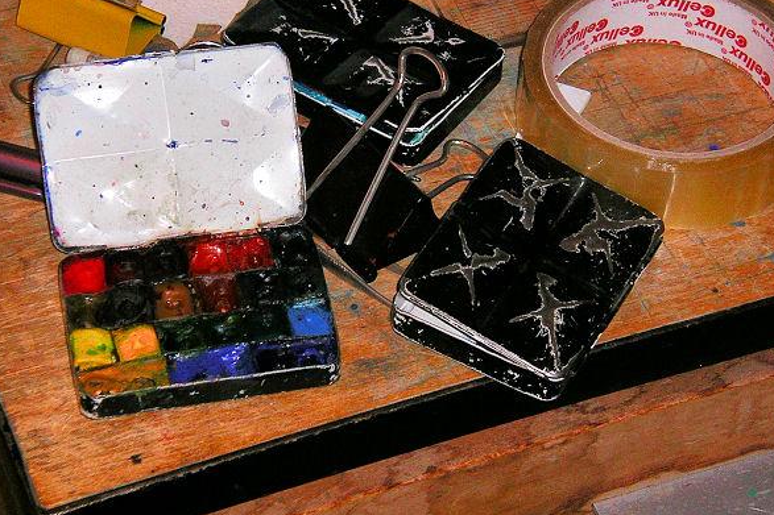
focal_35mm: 118
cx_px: 409
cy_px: 202
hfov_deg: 17.4
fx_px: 2536
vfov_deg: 11.6
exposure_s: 1/125
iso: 100
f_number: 3.9
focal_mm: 16
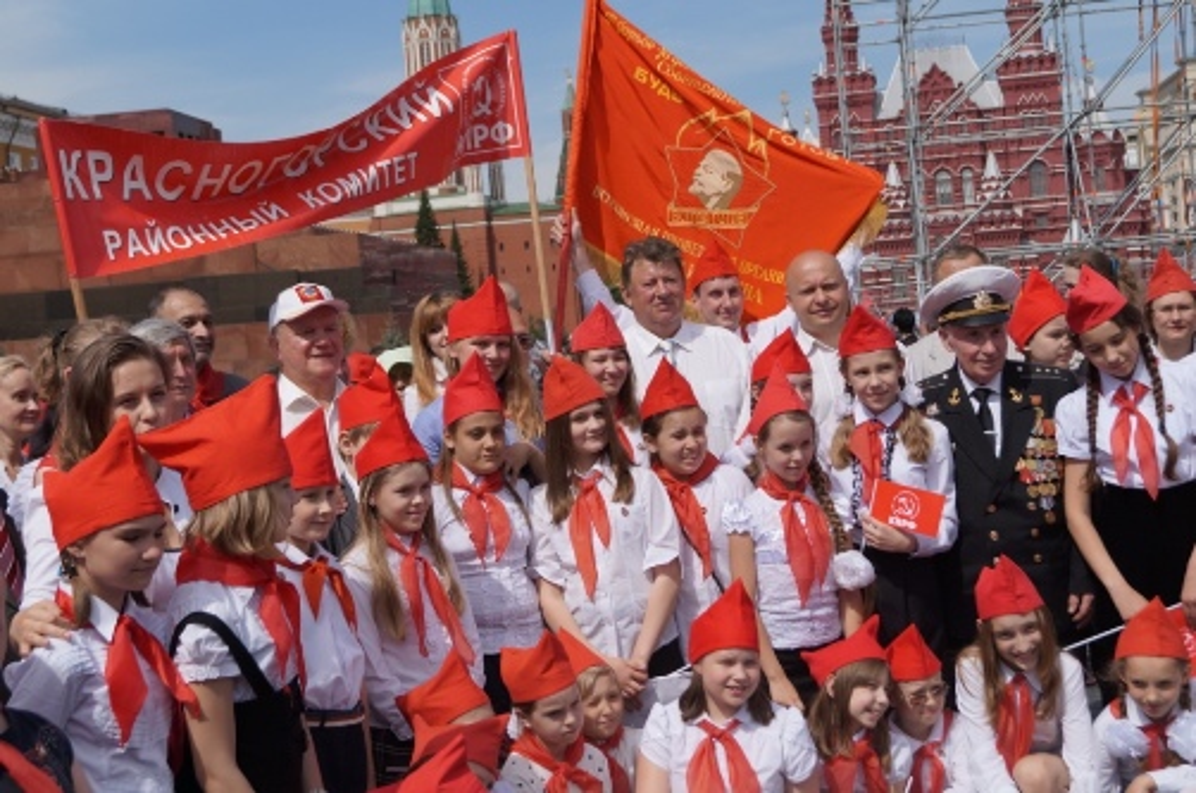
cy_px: 396
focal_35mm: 52
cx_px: 598
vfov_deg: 25.7
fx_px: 1741
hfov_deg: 37.9
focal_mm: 35
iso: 100
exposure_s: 1/1250
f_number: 6.3
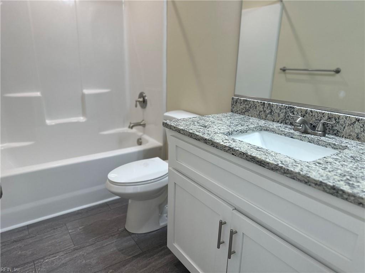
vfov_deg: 56.8
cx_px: 182
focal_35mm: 24
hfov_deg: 71.6
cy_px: 136
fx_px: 253
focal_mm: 6.86
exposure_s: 1/151
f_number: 1.78
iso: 125
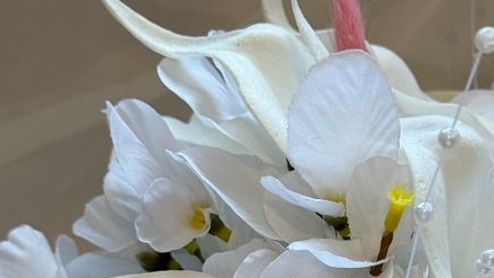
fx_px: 1847
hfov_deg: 15.0
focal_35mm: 141
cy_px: 463
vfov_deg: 8.4
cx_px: 457
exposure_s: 1/60
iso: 50
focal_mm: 6.76
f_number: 1.78
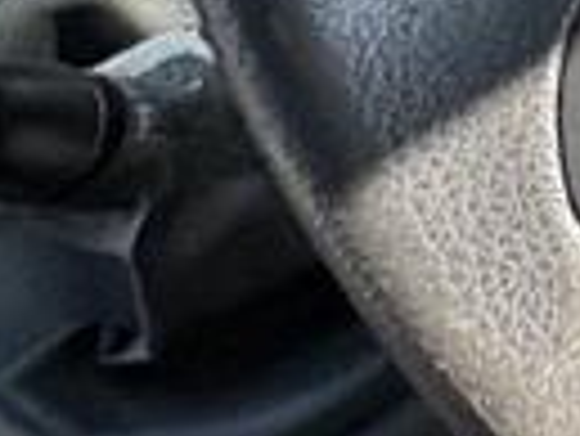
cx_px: 1677
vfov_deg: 14.4
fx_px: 1627
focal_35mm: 97
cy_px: -175
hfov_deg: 11.9
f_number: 2.2
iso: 64
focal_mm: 2.22
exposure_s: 1/290
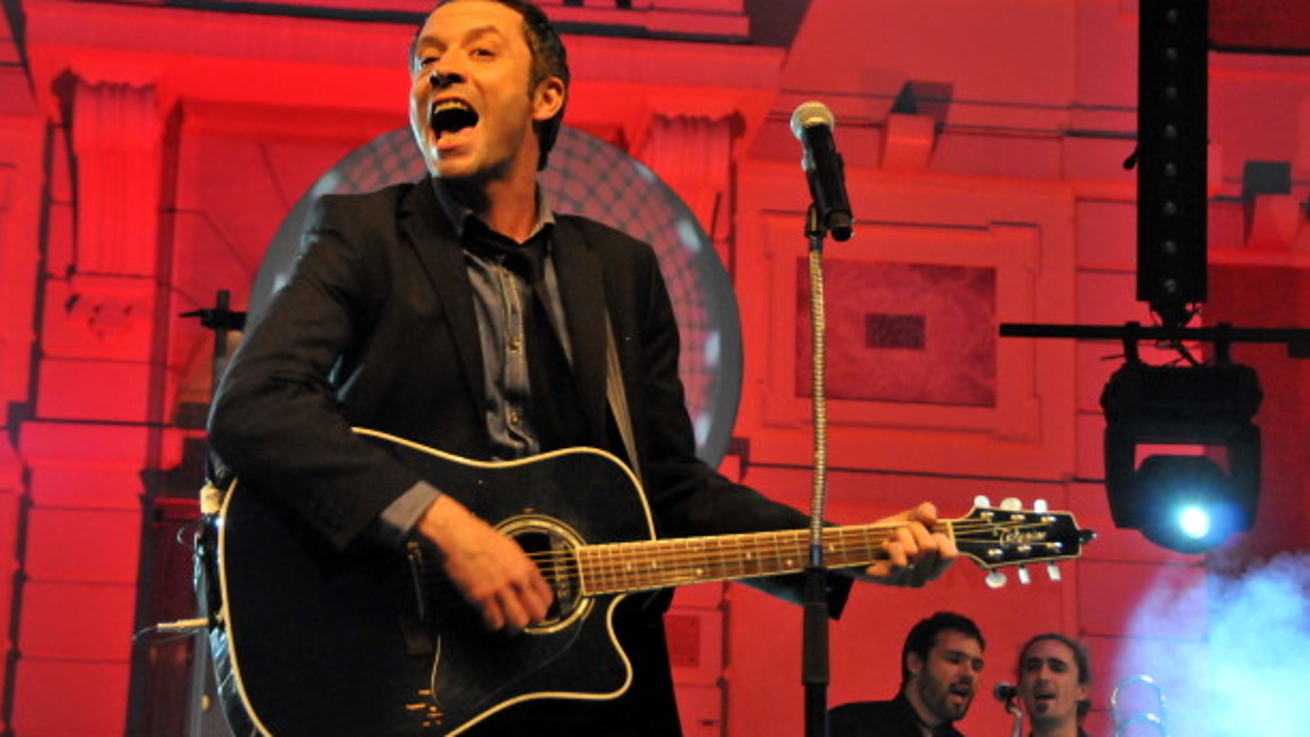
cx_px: 588
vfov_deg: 12.3
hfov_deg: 21.6
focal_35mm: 99
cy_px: 345
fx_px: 3425
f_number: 7.1
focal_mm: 55
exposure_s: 1/200
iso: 3200
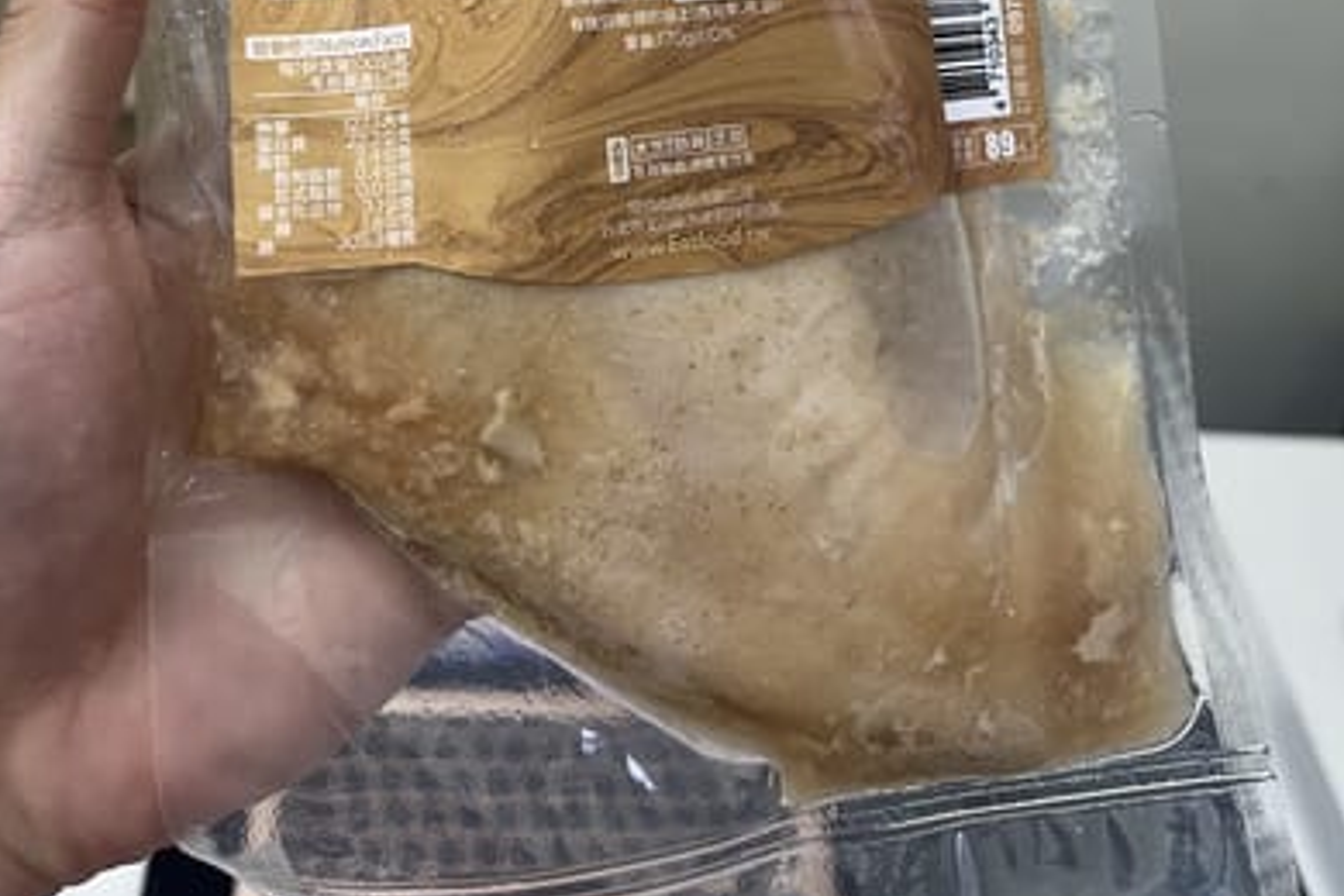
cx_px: 658
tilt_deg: -32.4
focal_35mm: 37
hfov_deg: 51.9
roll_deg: -8.2
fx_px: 1381
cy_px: -9
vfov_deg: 32.9
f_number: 1.6
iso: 100
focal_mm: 5.1
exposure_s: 1/60
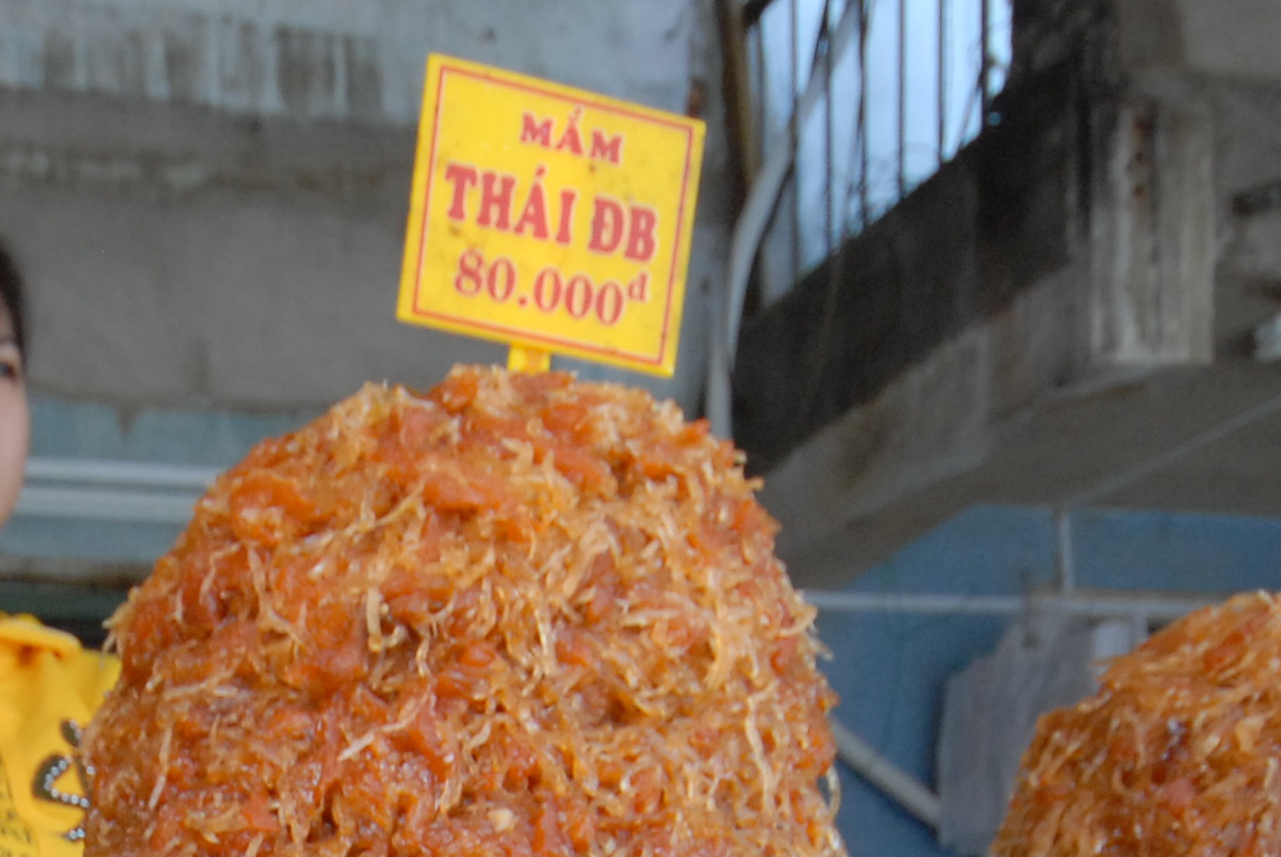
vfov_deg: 18.6
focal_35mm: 61
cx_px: -24
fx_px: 2173
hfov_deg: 30.4
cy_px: 1425
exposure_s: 1/125
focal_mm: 12
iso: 500
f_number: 5.6
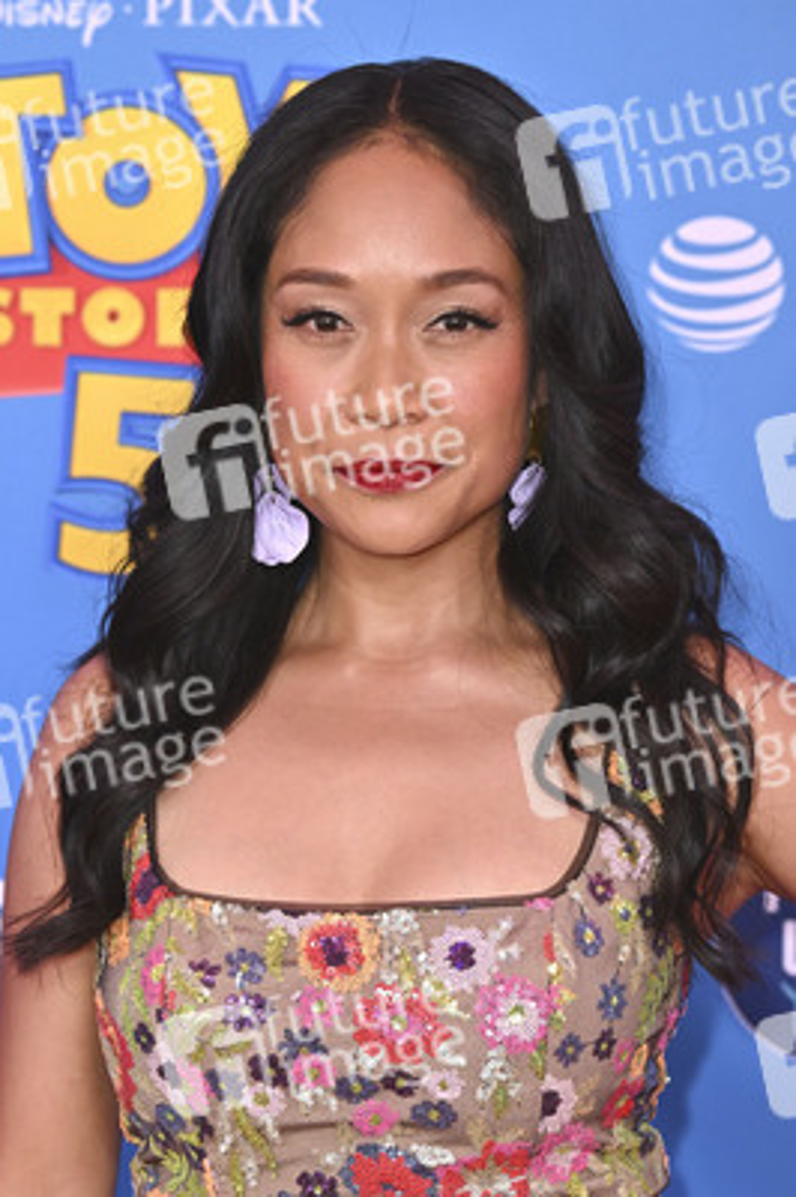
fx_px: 3854
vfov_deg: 17.7
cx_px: 398
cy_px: 598
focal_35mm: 116
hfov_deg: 11.8
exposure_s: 1/250
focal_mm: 116
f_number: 6.3
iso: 1250
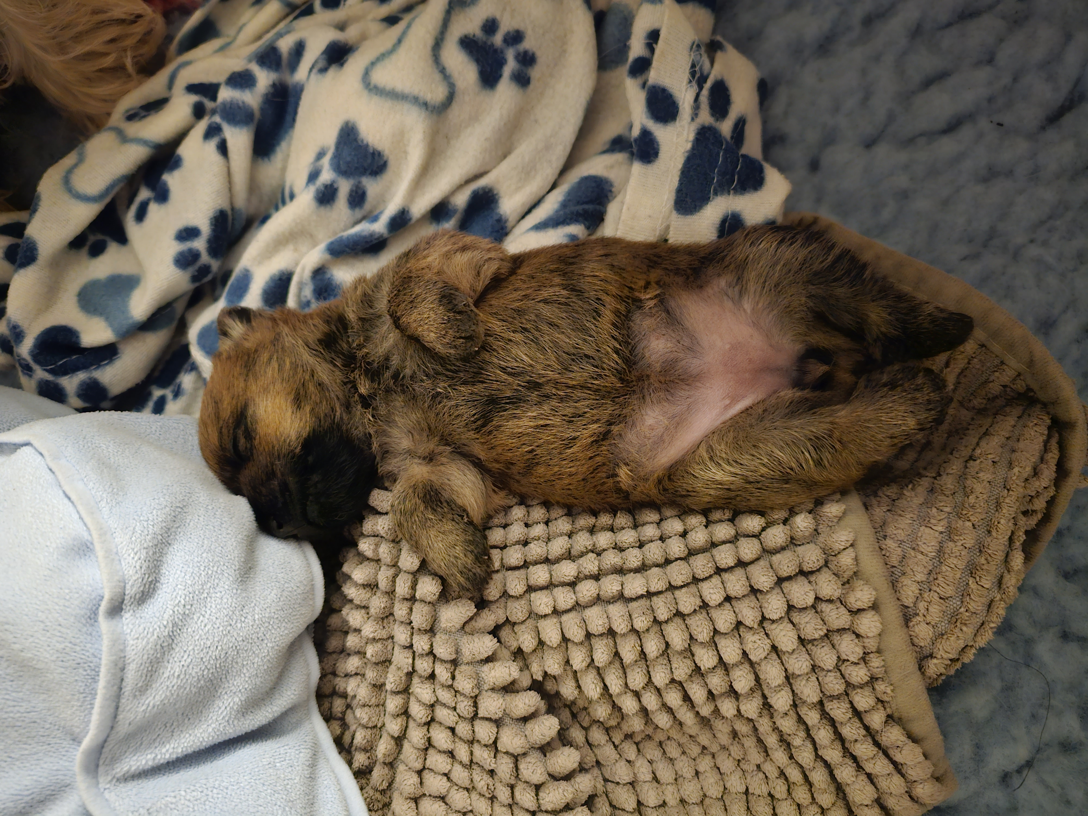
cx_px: 544
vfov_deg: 58.9
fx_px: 723
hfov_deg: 73.9
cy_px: 408
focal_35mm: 23
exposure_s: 1/17
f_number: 1.7
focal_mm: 6.3
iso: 1600
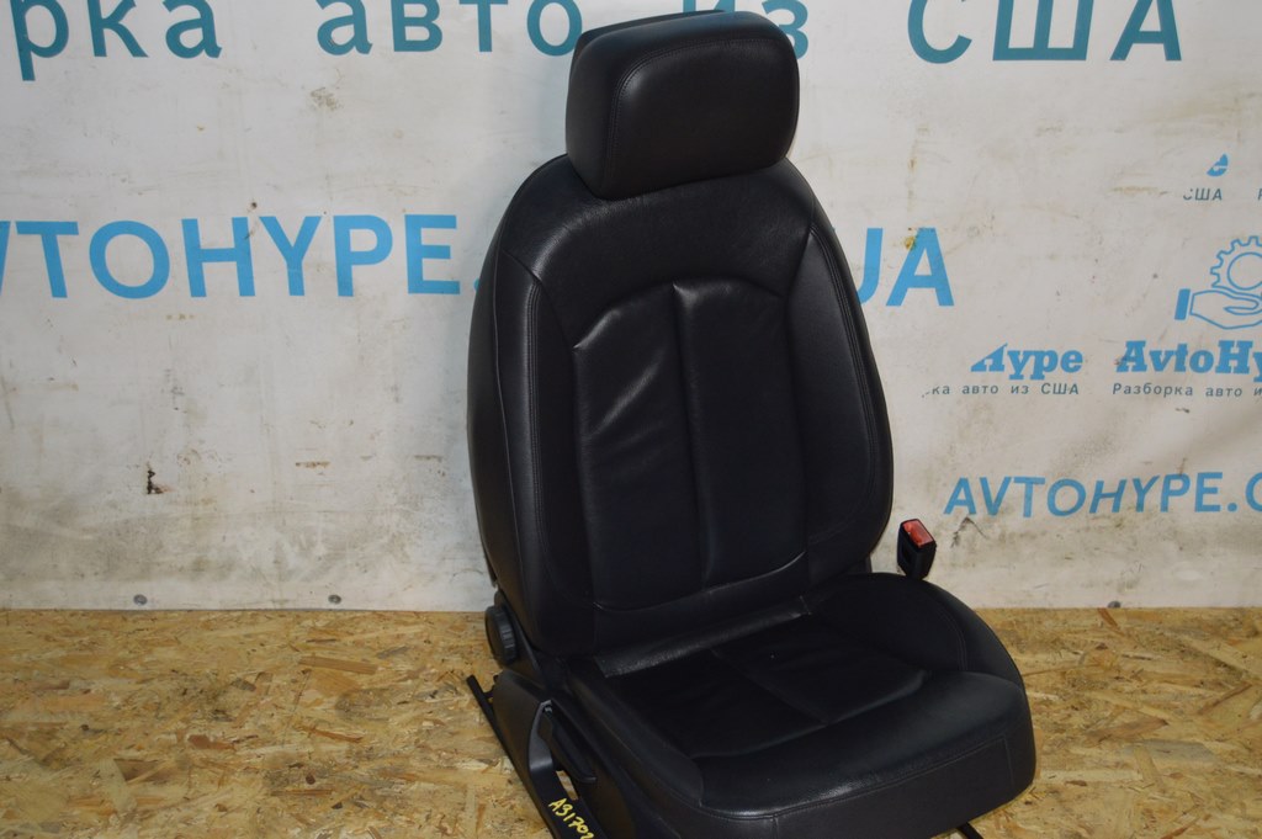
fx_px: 1629
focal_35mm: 46
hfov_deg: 42.4
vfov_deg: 28.9
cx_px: 631
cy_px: 420
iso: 1250
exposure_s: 1/60
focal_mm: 31
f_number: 4.2
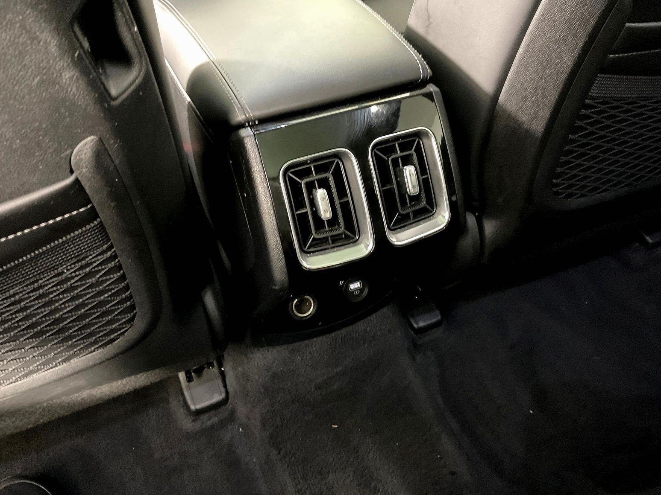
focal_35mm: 30
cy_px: 249
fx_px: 573
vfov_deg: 46.8
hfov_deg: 60.0
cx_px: 327
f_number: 1.8
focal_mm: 3
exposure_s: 1/17
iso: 500
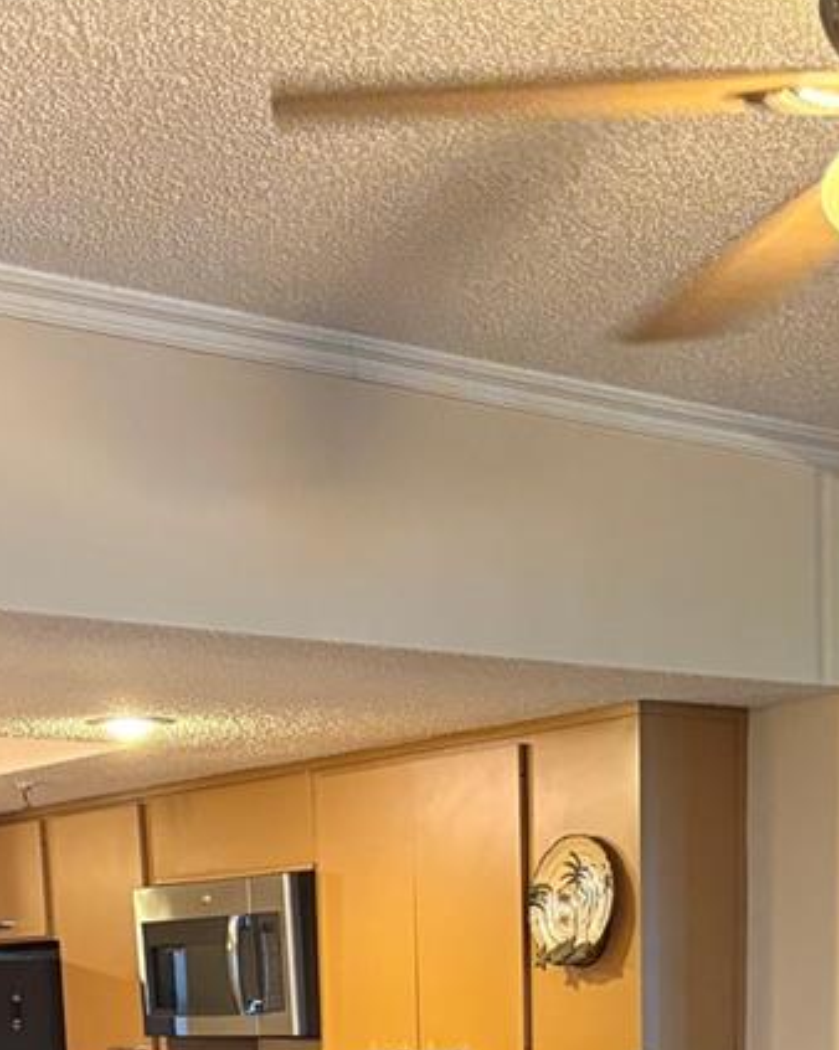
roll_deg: +1.4
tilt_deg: -10.2
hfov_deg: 21.2
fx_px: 2236
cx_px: 469
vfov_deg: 22.8
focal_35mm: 72
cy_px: 1452
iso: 400
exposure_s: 1/40
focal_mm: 5.96
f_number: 1.6
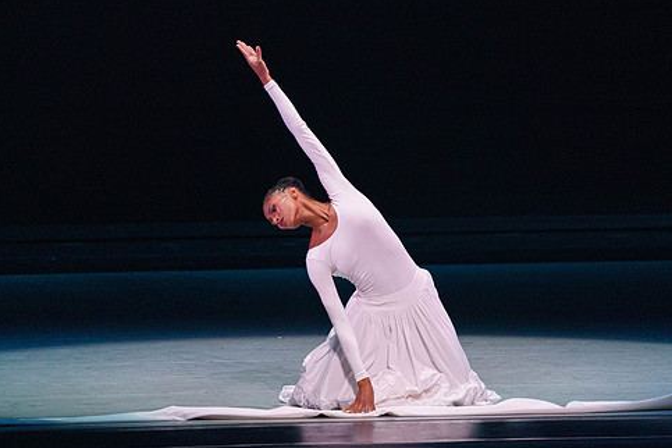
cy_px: 218
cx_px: 398
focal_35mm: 441
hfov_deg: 4.7
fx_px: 8231
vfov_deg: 3.1
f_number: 6.3
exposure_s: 1/400
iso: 5000
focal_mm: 367
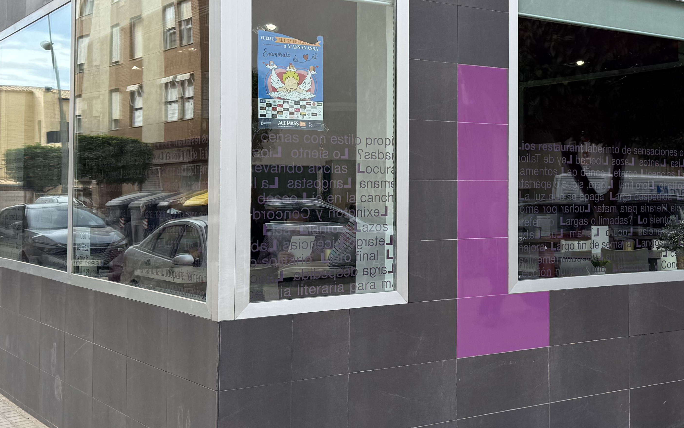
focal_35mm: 52
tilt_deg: +2.1
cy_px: 154
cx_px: 545
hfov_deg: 37.5
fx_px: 969
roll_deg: +0.7
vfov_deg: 24.8
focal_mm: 6.76
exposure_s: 1/912
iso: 80
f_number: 1.78
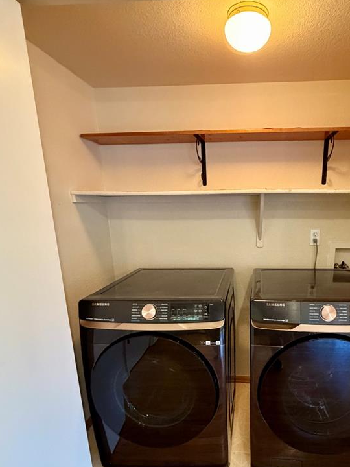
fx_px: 283
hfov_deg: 61.6
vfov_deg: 78.0
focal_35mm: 21
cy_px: 281
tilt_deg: -14.1
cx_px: 239
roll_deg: +0.5
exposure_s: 1/60
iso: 640
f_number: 2.2
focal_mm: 2.22
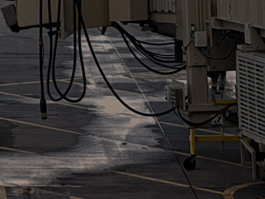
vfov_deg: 5.3
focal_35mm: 270
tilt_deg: -0.1
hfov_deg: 7.3
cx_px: -86
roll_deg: +0.2
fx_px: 2067
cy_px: -293
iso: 64
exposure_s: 1/460
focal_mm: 6.76
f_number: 1.78
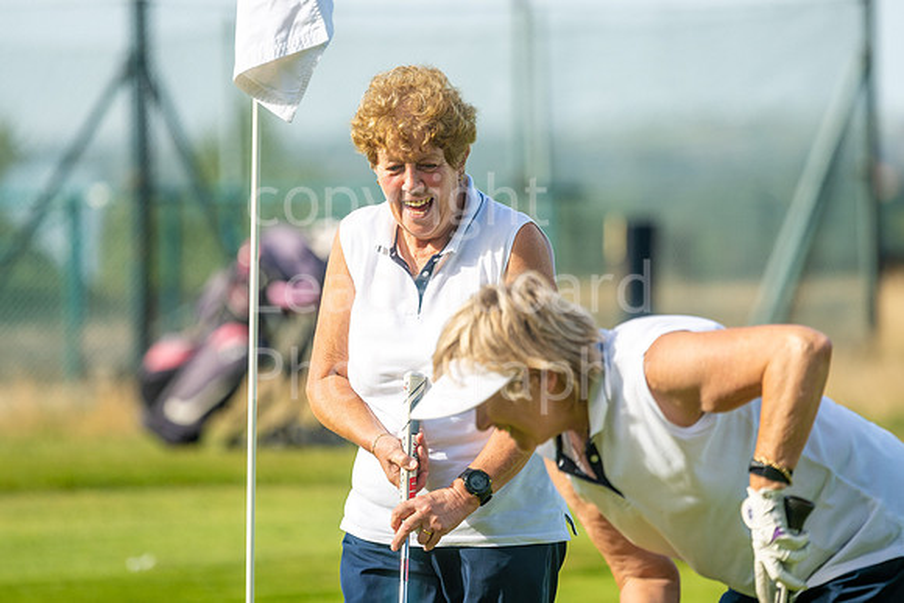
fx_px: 11302
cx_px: 452
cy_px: 302
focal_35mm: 450
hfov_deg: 4.6
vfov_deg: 3.1
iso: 100
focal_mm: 300
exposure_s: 1/640
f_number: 4
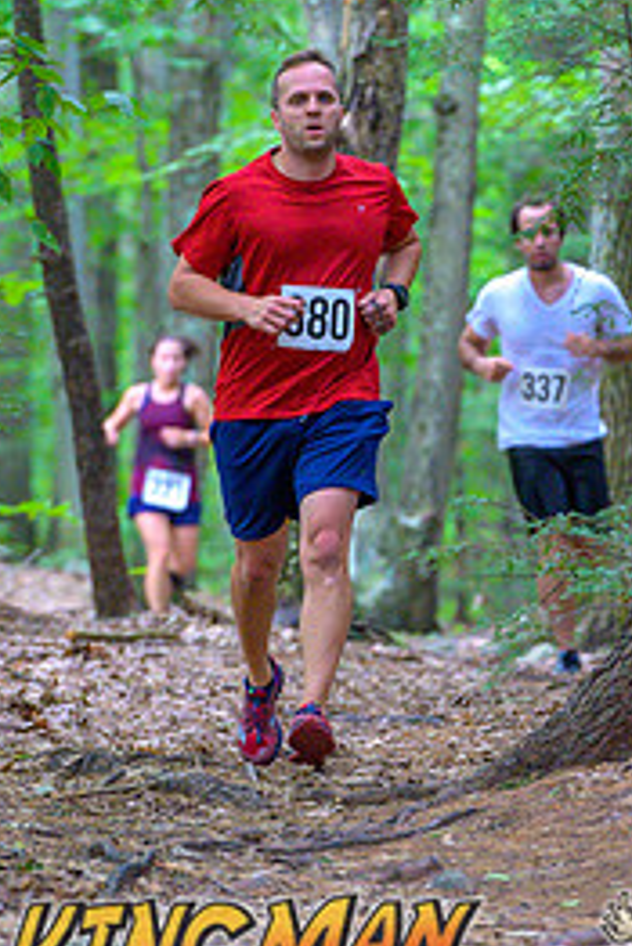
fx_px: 9020
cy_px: 441
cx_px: 482
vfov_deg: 6.0
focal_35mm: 343
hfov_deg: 4.0
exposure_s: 1/160
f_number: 4
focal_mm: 200
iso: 8000
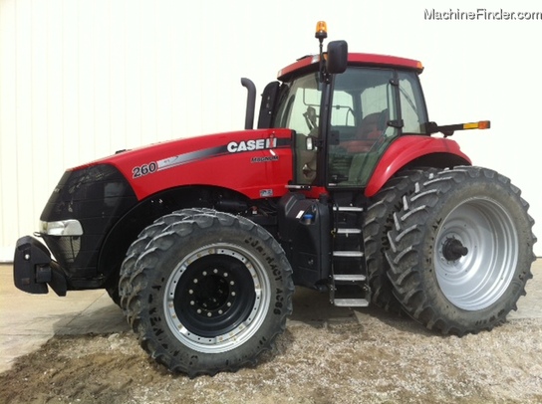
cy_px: 202
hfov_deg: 52.7
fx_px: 547
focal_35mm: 35
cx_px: 271
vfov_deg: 40.6
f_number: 2.8
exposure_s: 1/887
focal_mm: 3.85
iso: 80
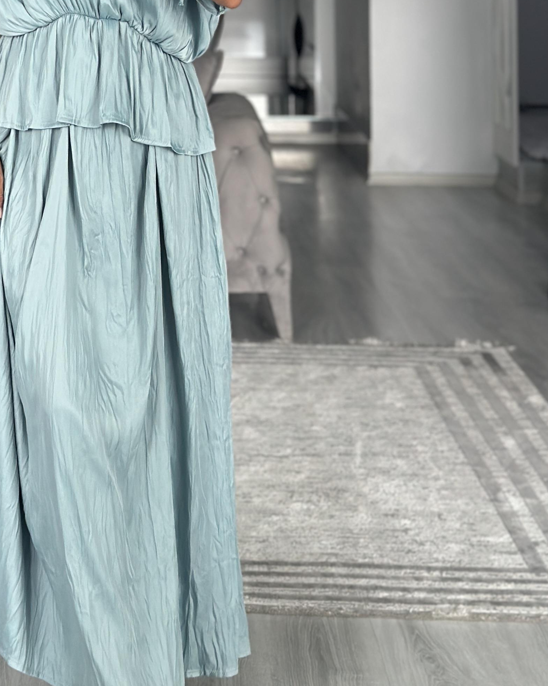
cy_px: 190
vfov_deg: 19.8
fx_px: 1947
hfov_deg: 15.9
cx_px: 87
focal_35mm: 96
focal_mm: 6.86
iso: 160
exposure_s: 1/60
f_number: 1.78
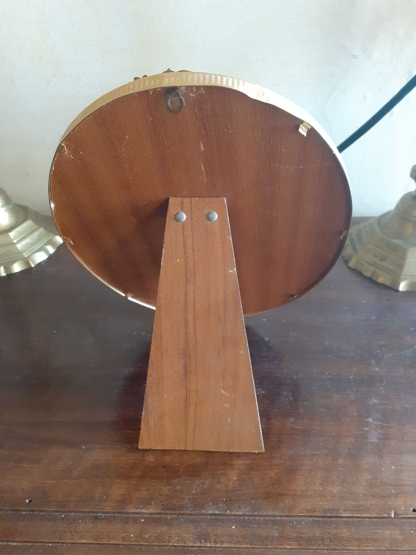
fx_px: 433
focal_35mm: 27
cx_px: 208
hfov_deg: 51.4
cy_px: 278
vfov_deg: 65.3
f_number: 1.9
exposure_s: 1/25
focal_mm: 3.6
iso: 250
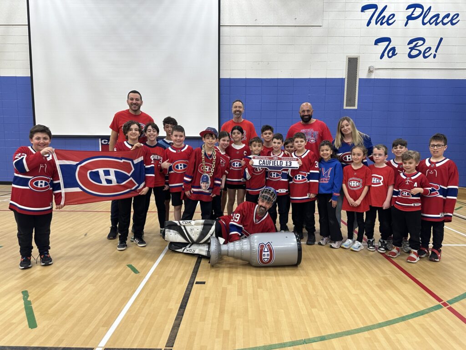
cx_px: 233
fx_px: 323
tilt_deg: -6.3
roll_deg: -0.6
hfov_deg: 71.6
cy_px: 175
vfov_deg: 56.8
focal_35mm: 24
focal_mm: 6.86
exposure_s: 1/120
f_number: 1.78
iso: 160
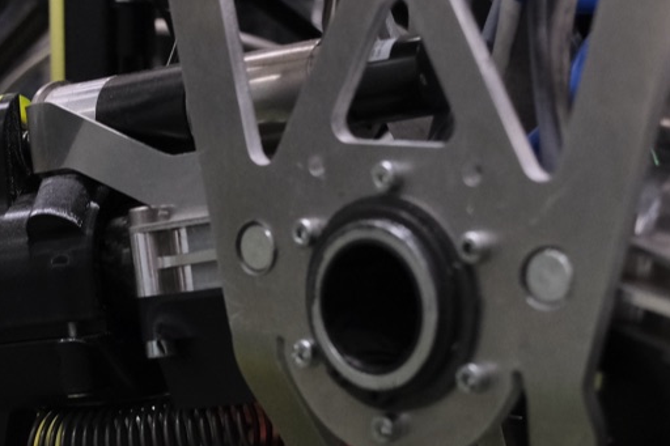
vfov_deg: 13.7
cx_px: 183
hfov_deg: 20.3
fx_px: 1860
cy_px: 255
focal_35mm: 100
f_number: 2.8
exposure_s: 1/125
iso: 2500
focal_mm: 21
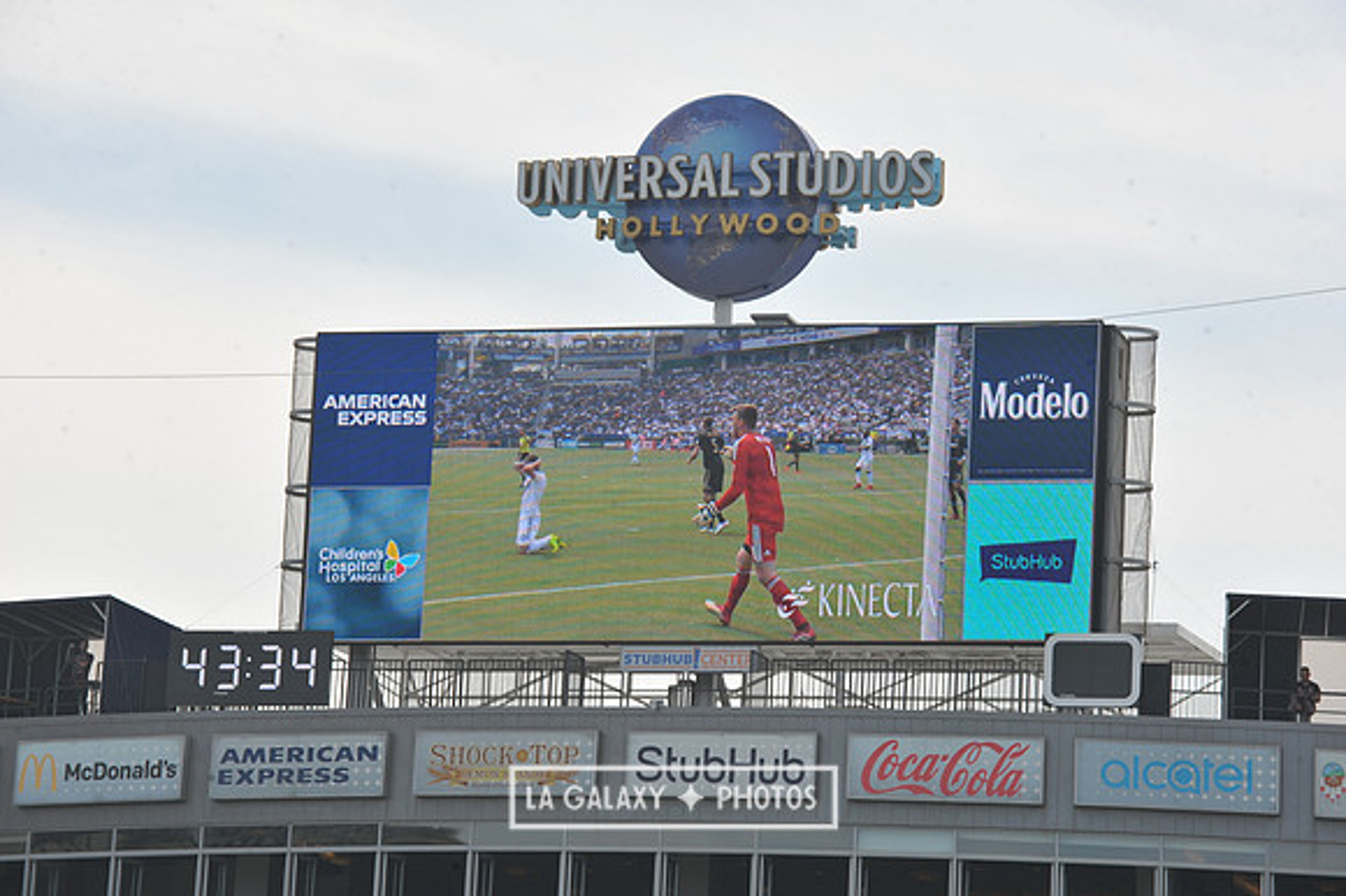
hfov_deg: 11.8
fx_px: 6539
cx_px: 673
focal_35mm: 175
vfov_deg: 7.8
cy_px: 448
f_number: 11
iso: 320
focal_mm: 175
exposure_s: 1/500
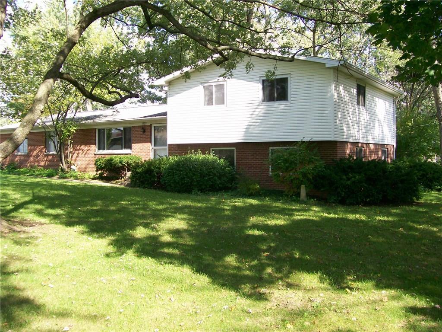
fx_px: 460
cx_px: 221
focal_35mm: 36
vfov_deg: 39.7
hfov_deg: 51.4
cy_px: 166
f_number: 2.7
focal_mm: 6
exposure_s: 1/377
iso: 80
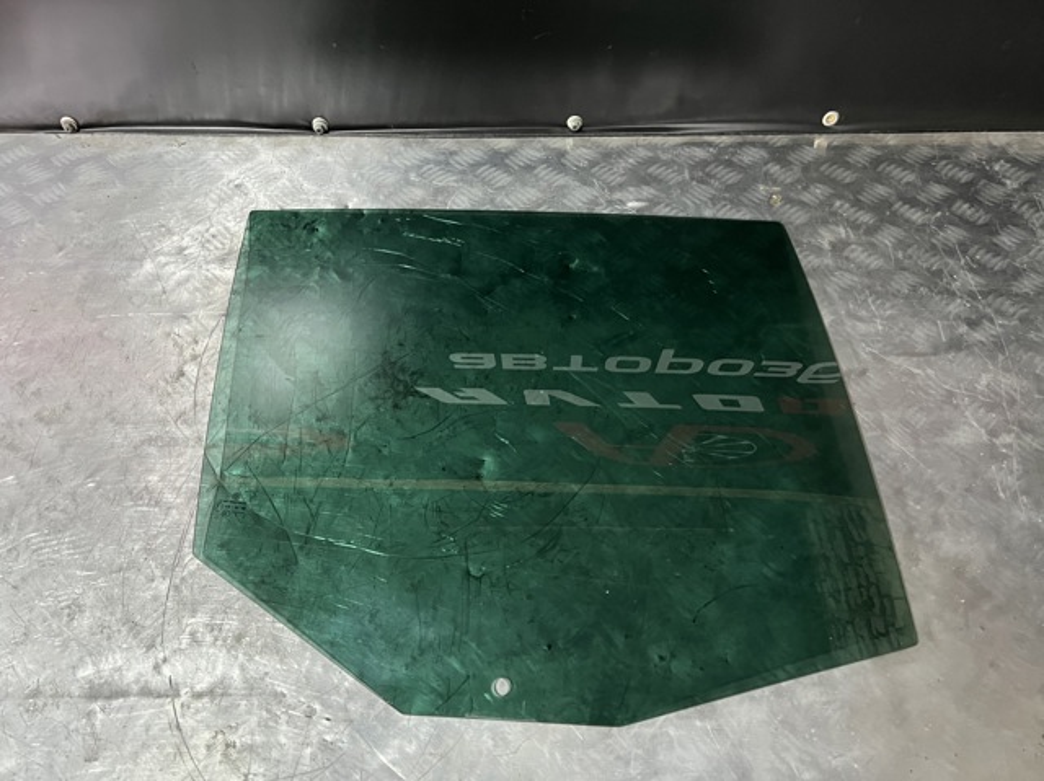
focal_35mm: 26
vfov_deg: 53.0
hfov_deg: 67.3
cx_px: 522
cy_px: 390
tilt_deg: -55.8
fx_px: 784
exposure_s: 1/42
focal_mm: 5.7
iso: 500
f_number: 1.5
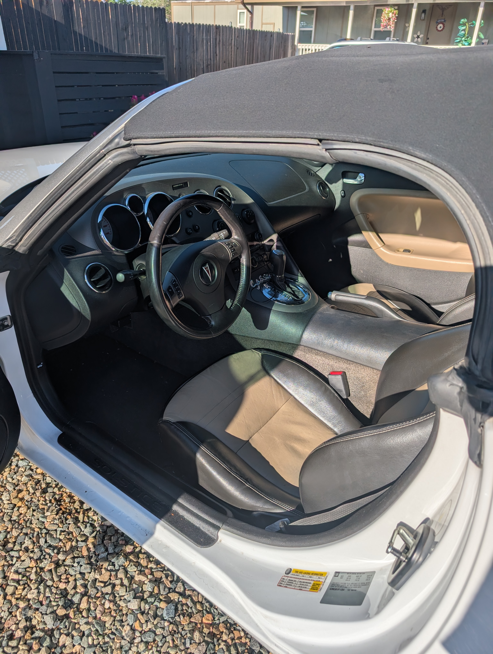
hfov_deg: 56.9
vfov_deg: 71.5
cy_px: 327
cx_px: 246
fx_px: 455
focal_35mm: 24
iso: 22
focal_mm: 6.9
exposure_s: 1/1484
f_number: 1.68
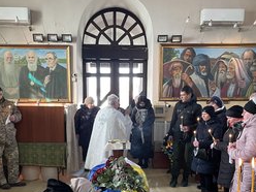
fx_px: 311
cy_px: 143
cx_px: 122
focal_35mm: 42
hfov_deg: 44.8
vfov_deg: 33.7
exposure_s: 1/60
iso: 200
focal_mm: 4.2
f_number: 1.6
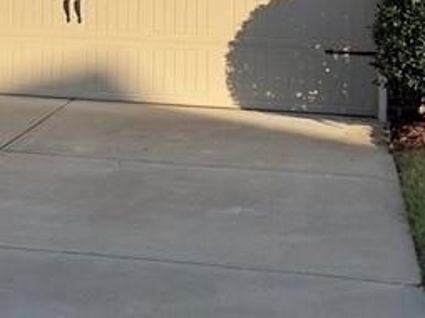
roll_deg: -1.2
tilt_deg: -0.7
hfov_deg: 16.9
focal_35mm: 105
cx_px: -228
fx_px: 1288
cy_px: -57
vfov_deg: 13.7
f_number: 1.6
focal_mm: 5.1
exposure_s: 1/3165
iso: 32
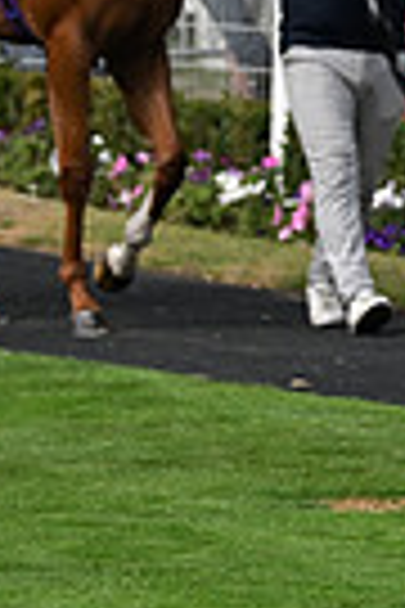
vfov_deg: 4.3
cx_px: 1058
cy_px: -209
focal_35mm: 483
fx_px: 8150
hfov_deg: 2.8
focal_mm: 112
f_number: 4.5
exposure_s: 1/4000
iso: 800
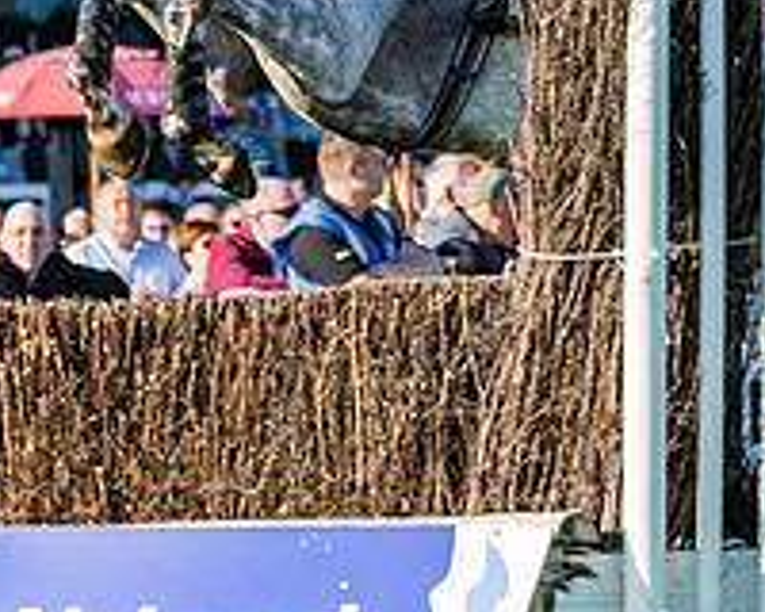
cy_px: -55
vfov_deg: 3.2
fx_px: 10913
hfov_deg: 4.0
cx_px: 233
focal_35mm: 482
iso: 200
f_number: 4
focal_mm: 102
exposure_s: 1/1250
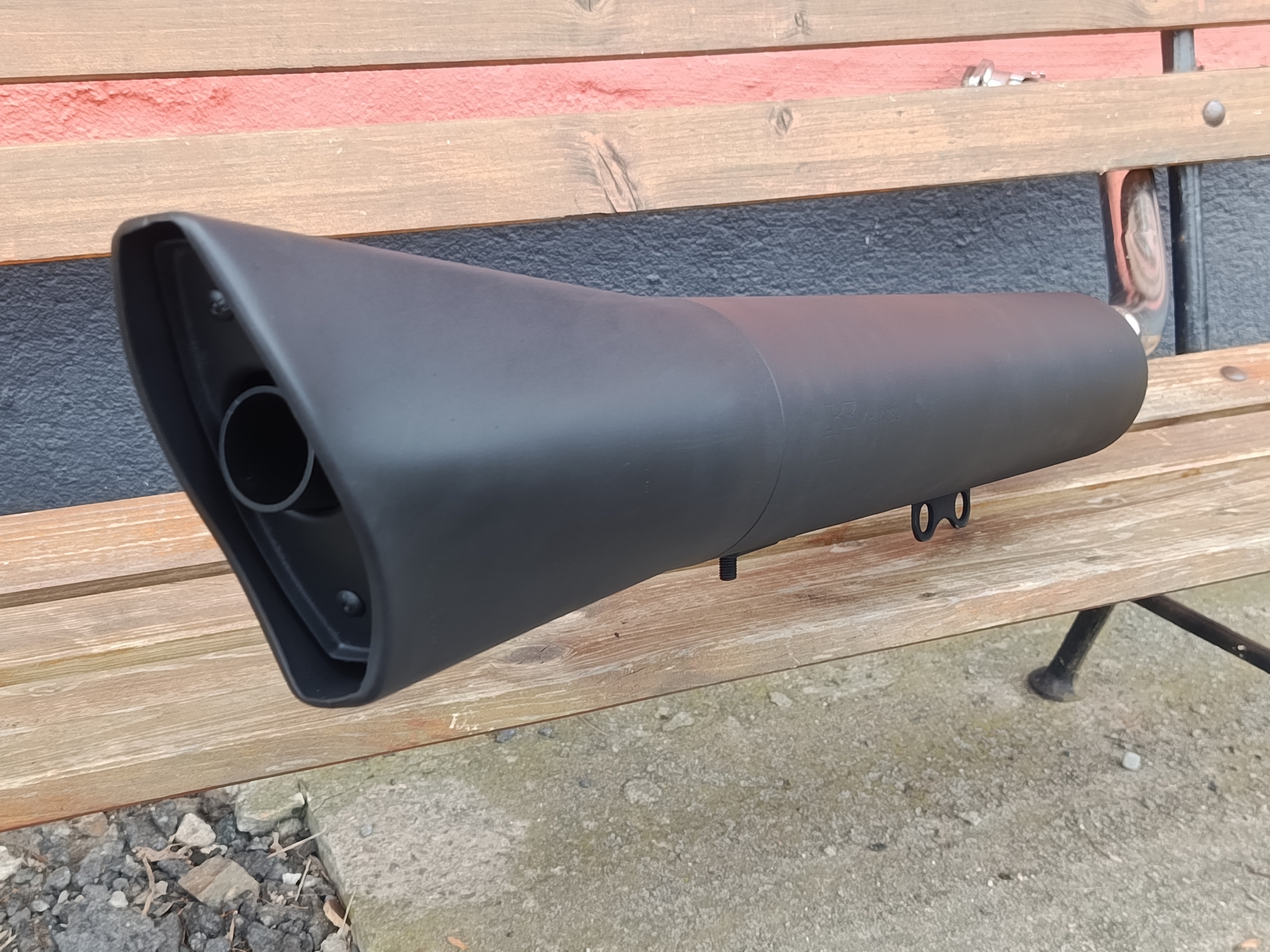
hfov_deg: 39.7
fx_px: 1761
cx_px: 635
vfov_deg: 30.3
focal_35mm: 48
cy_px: 476
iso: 169
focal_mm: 5.24
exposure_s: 1/100
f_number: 1.7
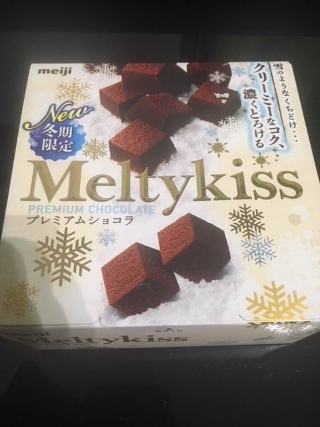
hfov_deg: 48.2
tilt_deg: -62.9
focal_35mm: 29
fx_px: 357
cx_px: 160
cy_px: 214
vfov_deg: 61.7
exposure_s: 1/24
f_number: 2.2
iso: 200
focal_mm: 4.15
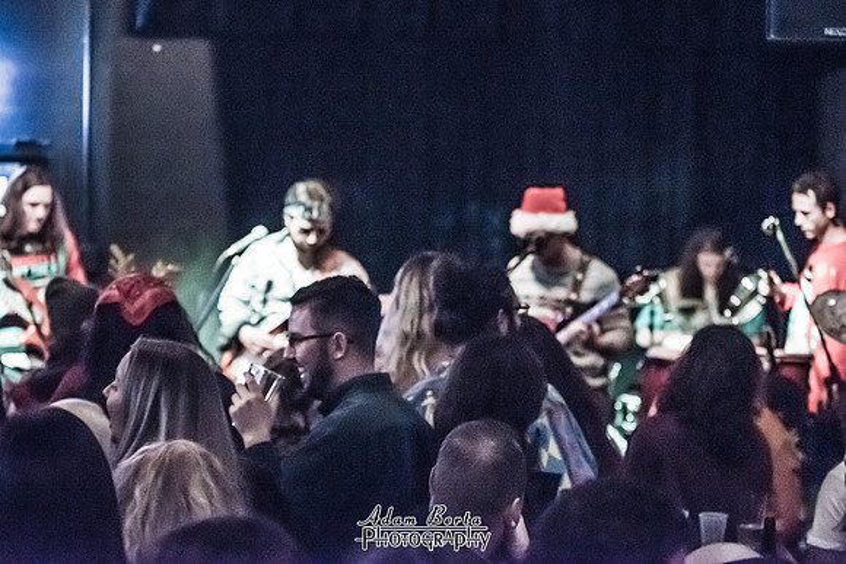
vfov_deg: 17.0
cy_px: 240
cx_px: 447
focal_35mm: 80
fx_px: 1890
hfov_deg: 25.2
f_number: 2.8
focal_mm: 70
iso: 12800
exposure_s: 1/125
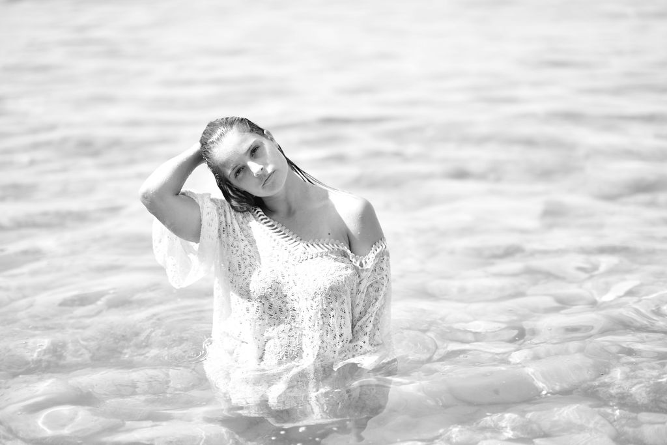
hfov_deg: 23.9
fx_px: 1575
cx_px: 334
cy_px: 222
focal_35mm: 85
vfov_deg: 16.1
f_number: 1.8
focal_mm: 85
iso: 100
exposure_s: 1/1600
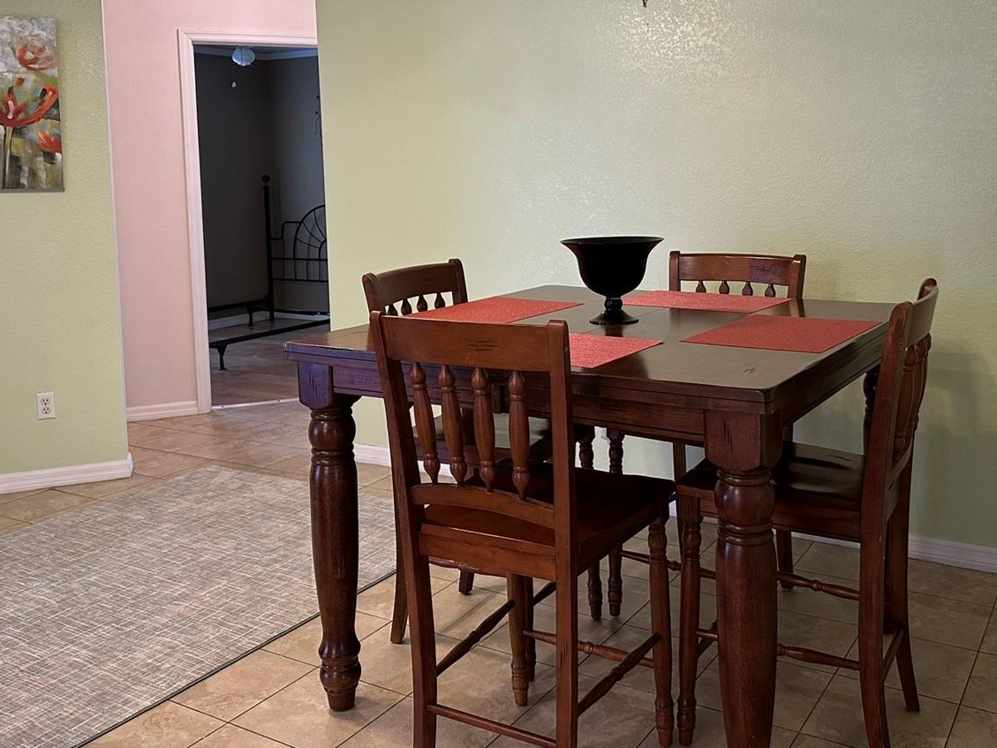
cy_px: 236
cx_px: 555
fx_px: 979
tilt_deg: -3.8
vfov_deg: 41.1
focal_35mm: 34
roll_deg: +1.2
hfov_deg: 53.8
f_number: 1.78
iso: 250
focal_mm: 6.86
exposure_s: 1/60
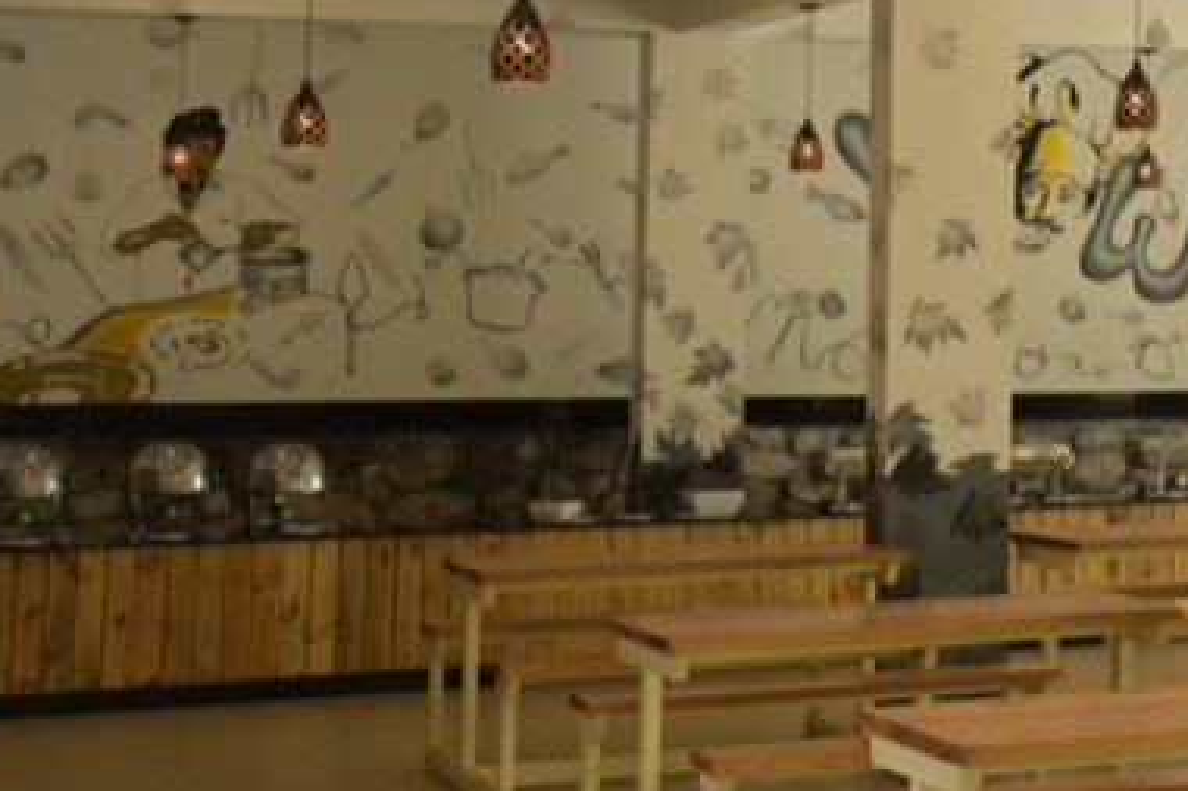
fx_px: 3331
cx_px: 1976
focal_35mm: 101
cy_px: -16
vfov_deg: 13.3
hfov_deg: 17.4
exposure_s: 1/160
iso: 640
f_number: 4
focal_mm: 24
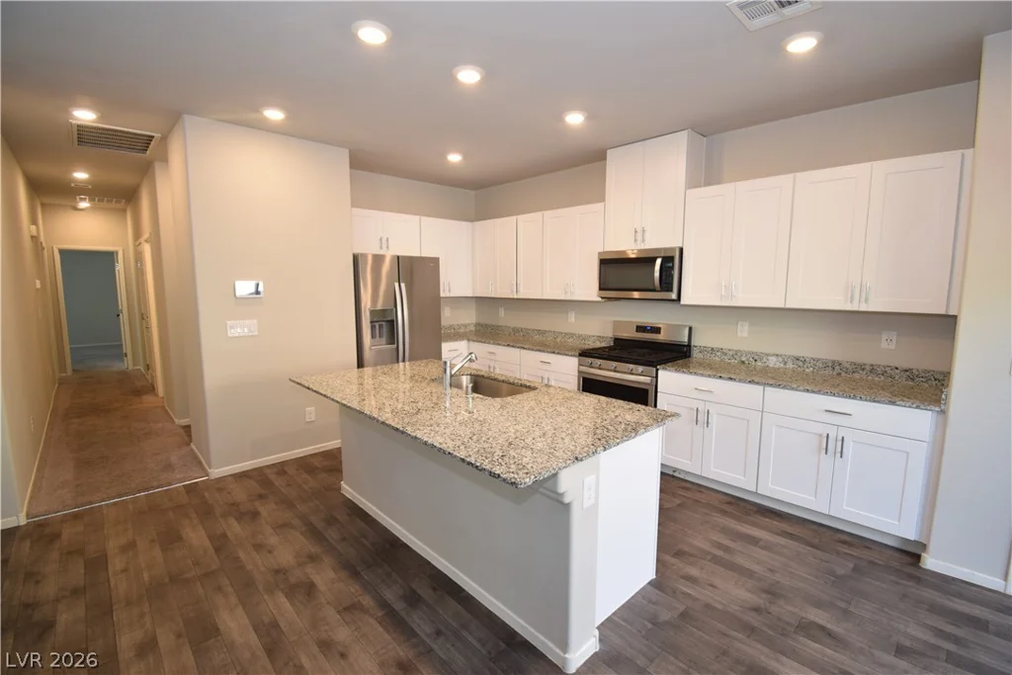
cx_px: 506
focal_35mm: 15
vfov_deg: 77.3
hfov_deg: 100.4
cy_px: 338
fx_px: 422
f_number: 5
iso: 400
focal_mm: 10
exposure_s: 1/25
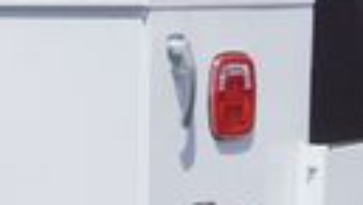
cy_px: 270
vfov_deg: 7.4
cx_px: -118
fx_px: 1577
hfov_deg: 12.7
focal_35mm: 164
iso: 100
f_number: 10
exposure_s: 1/200
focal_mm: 21
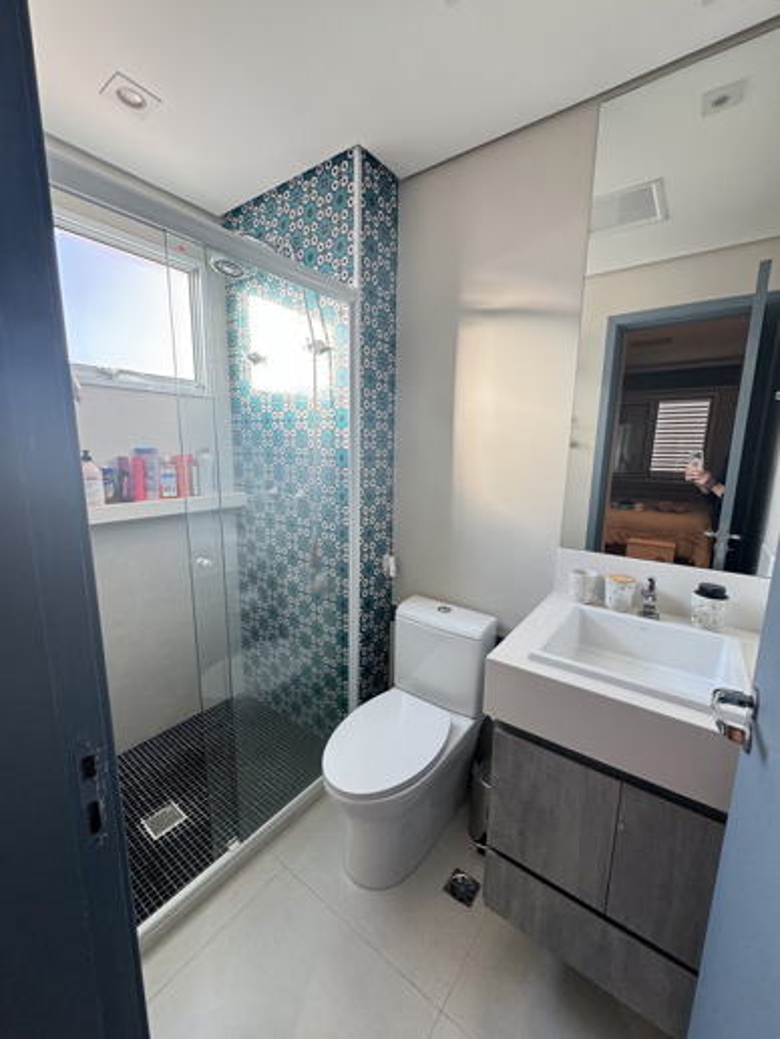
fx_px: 420
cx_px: 390
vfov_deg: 102.0
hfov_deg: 85.7
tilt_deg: -9.9
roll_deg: -0.4
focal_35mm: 14
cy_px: 520
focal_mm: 2.22
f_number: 2.2
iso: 125
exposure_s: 1/99
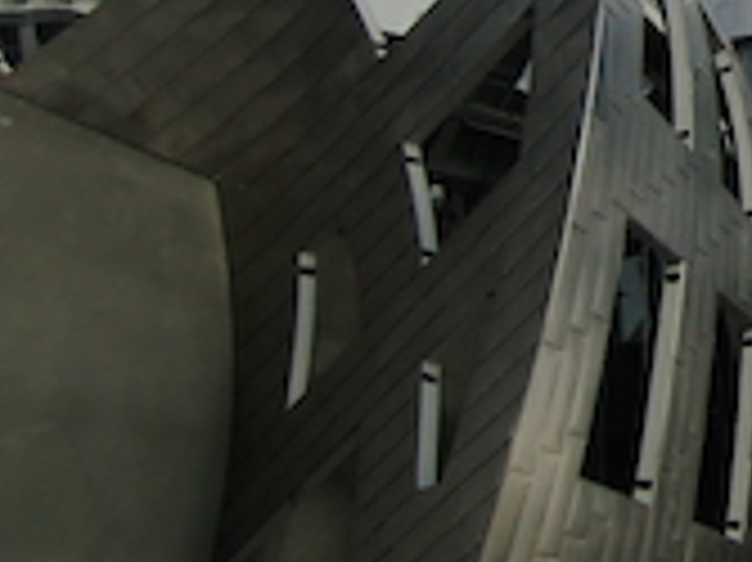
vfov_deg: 19.9
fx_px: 1563
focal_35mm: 72
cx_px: 1094
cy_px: 16
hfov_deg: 22.6
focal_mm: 4.3
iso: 100
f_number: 7.5
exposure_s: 1/200
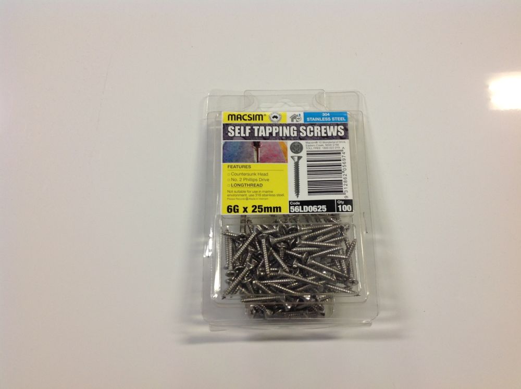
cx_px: 260
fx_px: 526
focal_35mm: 35
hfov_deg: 52.7
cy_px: 194
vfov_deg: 40.6
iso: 80
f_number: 2.4
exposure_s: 1/17
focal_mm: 4.28
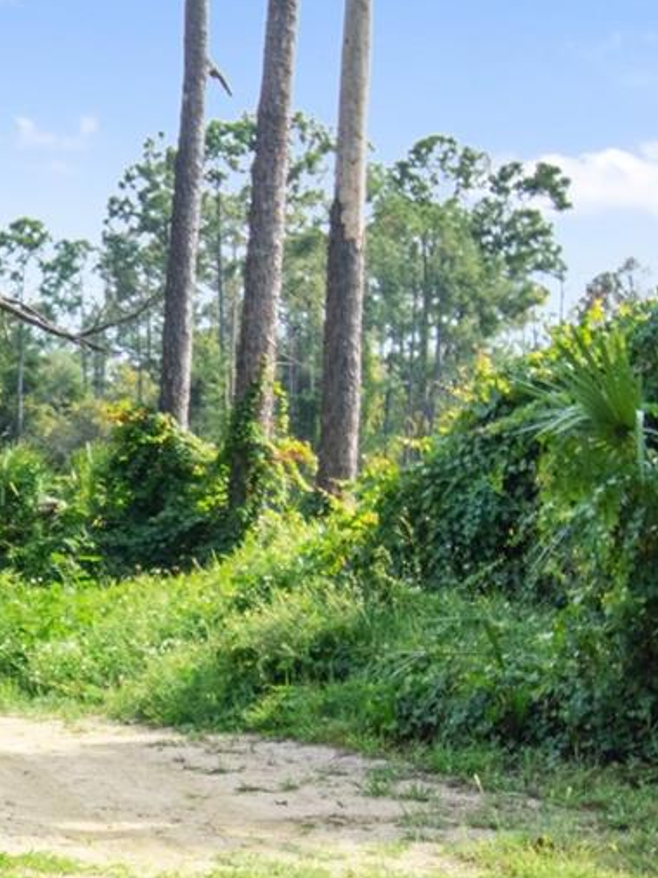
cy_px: 584
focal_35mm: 91
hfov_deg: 15.5
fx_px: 2307
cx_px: -197
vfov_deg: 21.5
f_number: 5.6
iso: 800
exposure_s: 1/640
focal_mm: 20
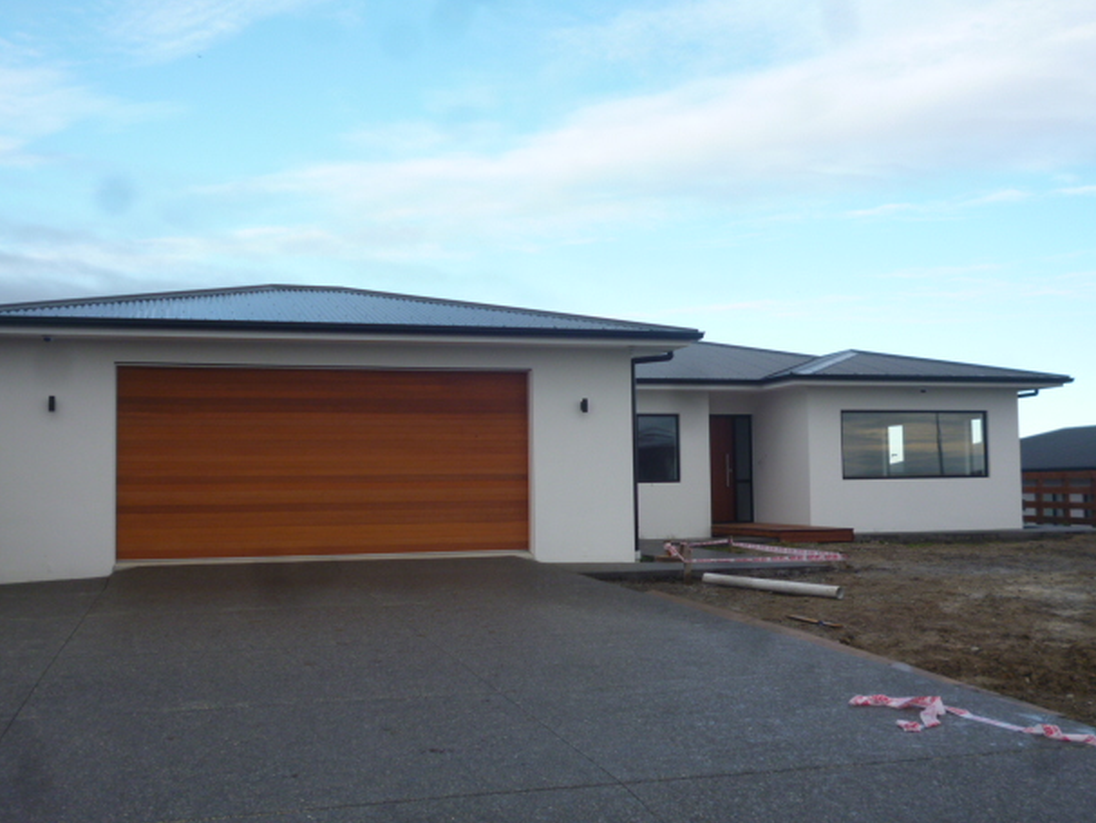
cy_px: 409
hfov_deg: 49.0
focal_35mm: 38
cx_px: 534
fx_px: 1204
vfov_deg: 37.7
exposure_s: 1/250
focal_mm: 6.4
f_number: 3.5
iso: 100
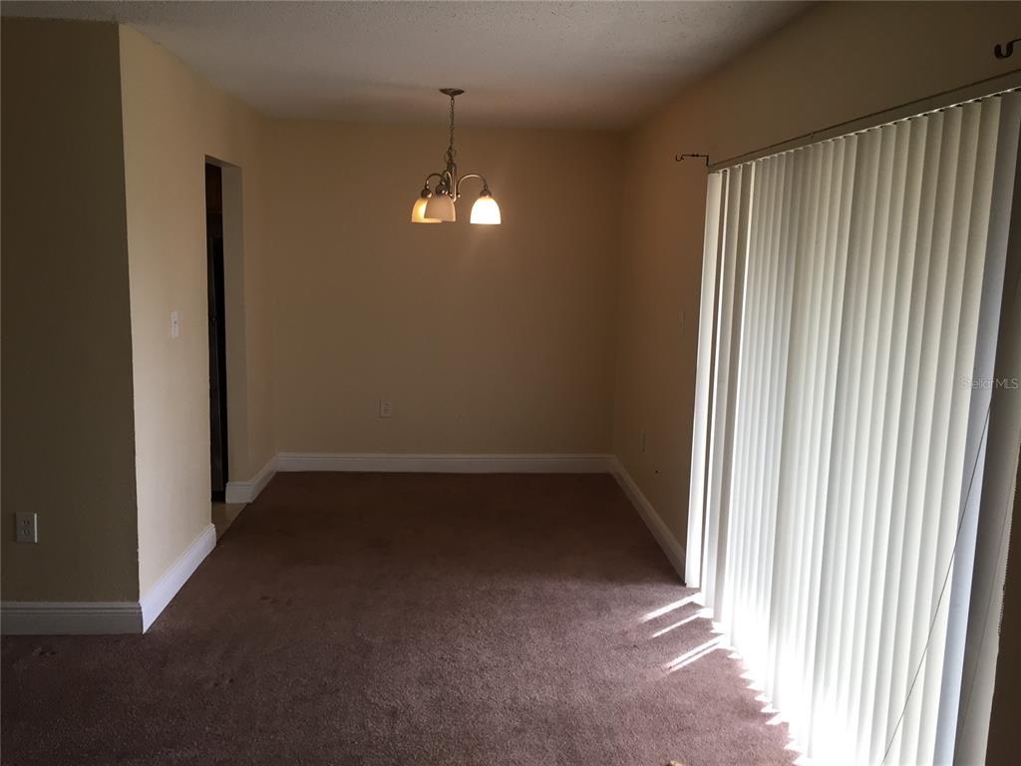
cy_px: 383
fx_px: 855
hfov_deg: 61.7
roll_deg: -0.7
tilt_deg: -7.1
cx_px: 510
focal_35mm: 29
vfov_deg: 48.2
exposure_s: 1/40
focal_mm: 4.15
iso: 32
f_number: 2.2
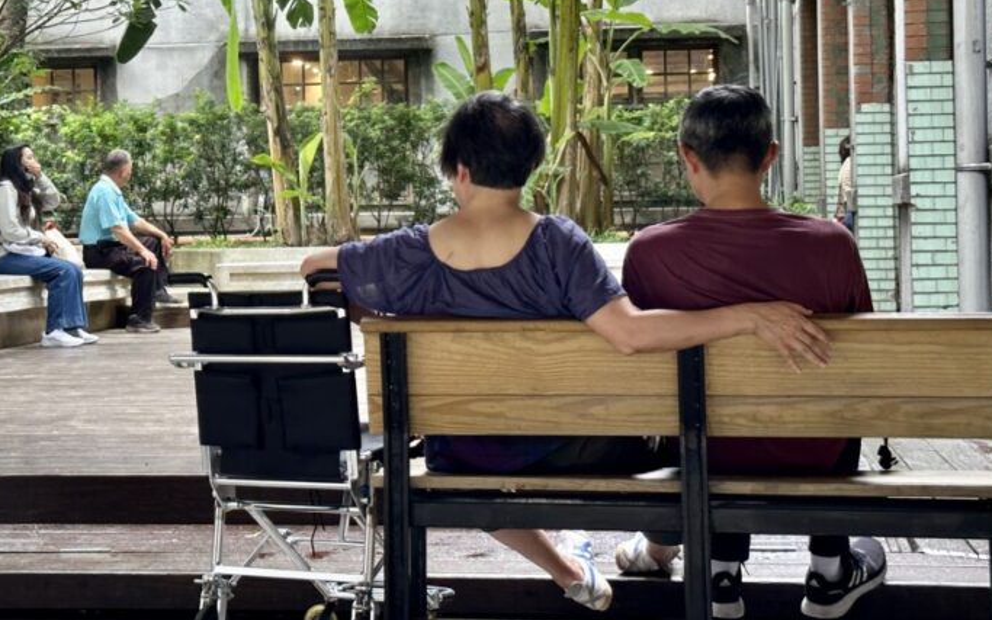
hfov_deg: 25.9
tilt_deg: +1.8
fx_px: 2136
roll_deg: +0.3
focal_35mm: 79
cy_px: 130
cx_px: 293
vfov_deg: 16.4
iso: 80
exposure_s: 1/121
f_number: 1.78
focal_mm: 6.86
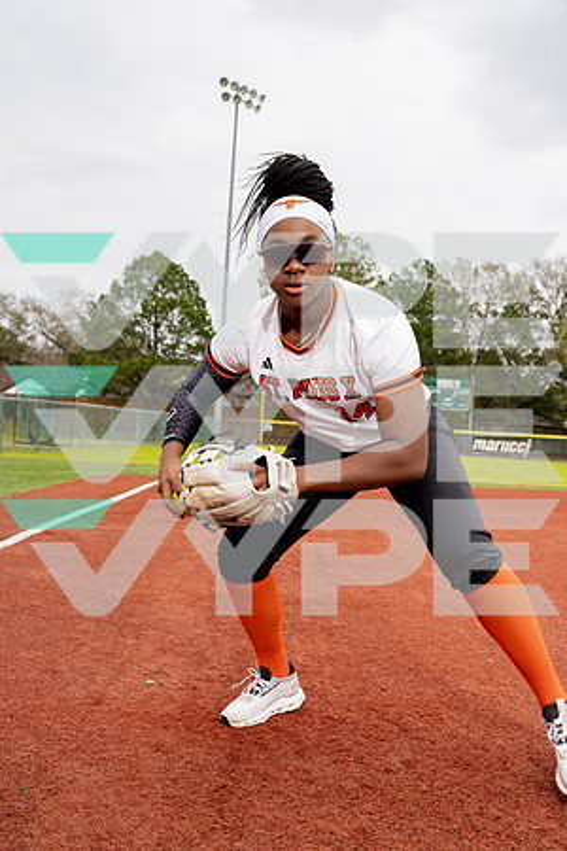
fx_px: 827
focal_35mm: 35
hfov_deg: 37.9
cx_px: 284
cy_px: 426
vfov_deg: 54.4
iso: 64
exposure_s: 1/250
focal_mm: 35
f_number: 5
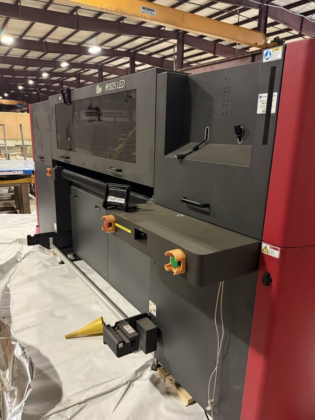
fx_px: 316
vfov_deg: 67.3
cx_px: 165
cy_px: 221
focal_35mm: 26
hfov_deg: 53.0
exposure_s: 1/40
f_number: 1.8
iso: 1000
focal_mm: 6.8
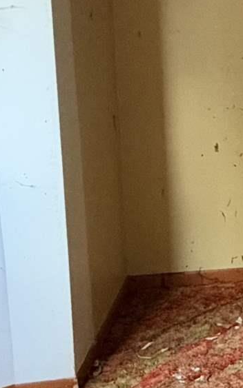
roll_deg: -1.2
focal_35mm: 81
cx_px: 560
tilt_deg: -9.7
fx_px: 858
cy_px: 117
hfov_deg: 12.9
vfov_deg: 25.3
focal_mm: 2.22
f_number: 2.2
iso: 1000
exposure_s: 1/60
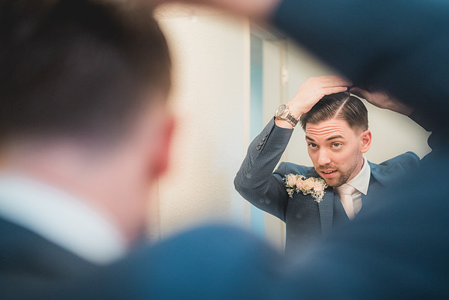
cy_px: 150
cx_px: 224
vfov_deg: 26.6
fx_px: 633
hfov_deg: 39.0
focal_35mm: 51
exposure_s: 1/3200
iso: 3200
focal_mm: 50
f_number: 1.4
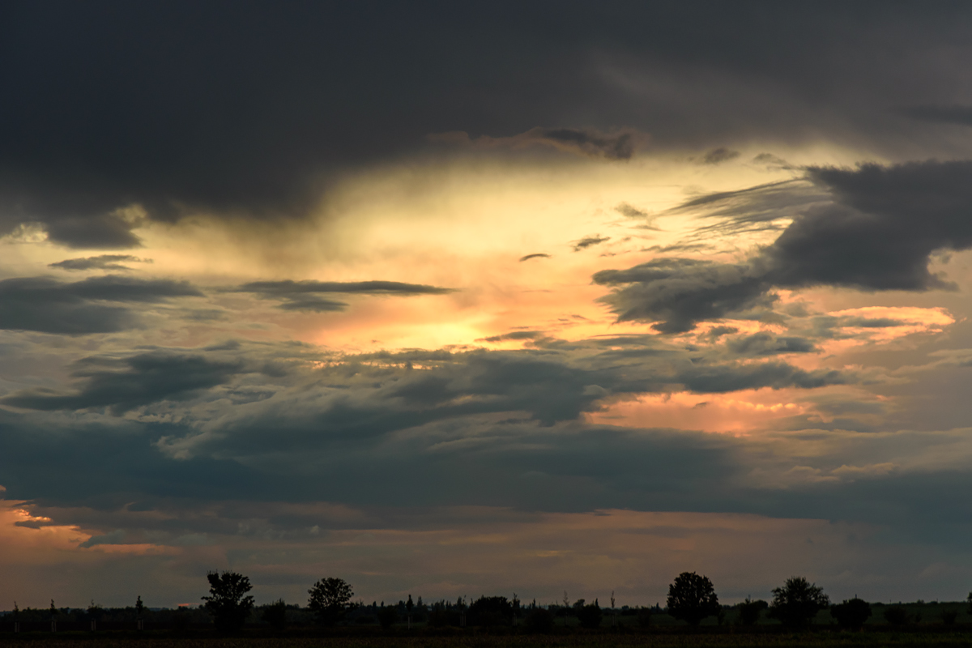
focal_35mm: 120
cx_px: 486
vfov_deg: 11.4
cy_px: 324
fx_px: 3240
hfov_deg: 17.1
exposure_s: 1/100
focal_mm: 80
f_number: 7.1
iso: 200
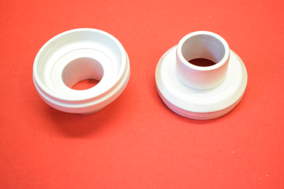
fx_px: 414
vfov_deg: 25.8
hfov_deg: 37.8
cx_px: 142
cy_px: 94
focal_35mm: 52
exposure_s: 1/60
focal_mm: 35
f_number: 5
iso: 1250
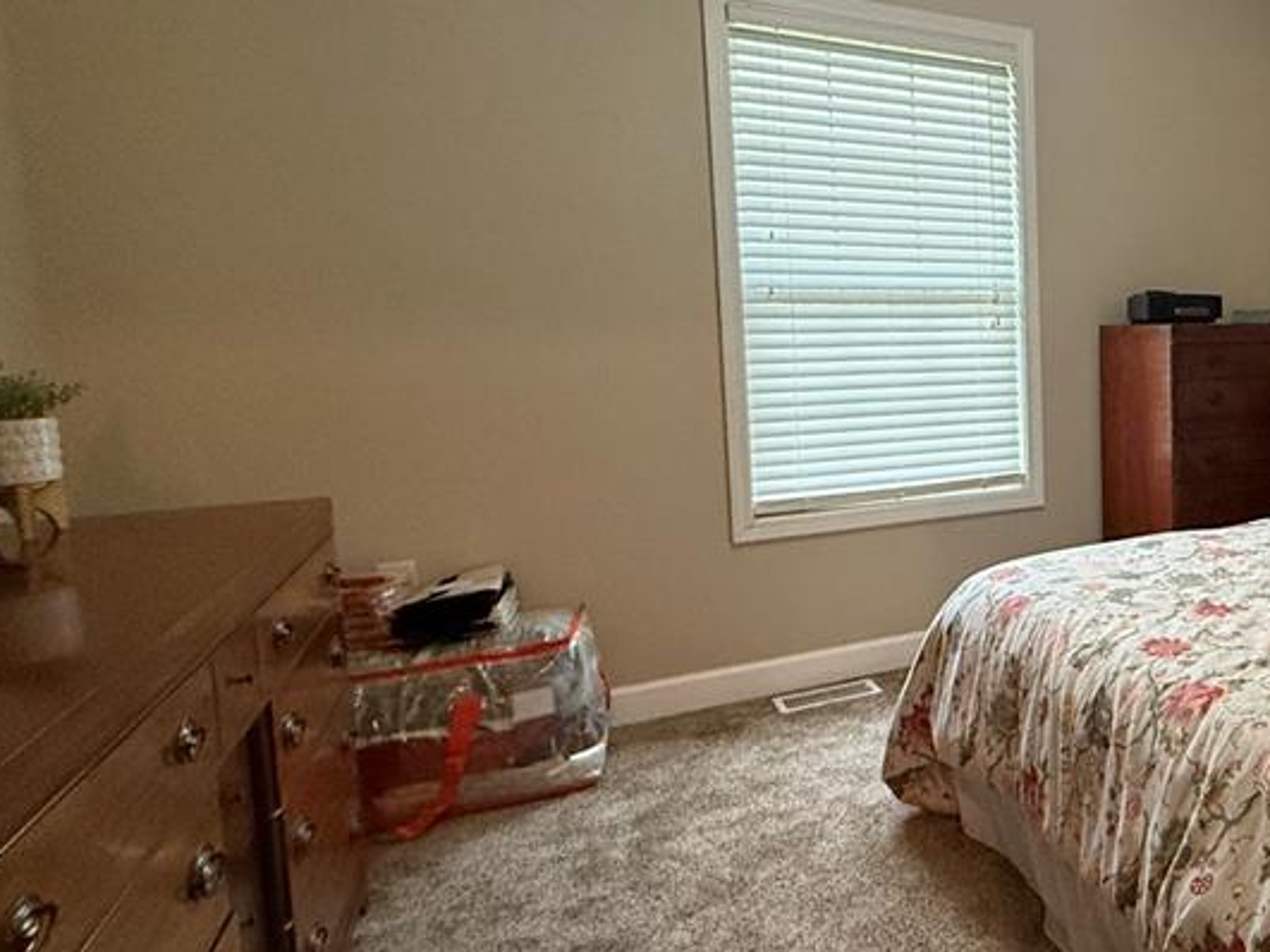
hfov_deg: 54.8
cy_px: 421
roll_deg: +0.5
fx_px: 990
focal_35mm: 27
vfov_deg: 51.2
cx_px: 1191
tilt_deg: -5.1
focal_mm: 2.22
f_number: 2.2
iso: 500
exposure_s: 1/60
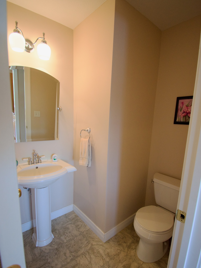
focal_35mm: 17
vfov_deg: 91.0
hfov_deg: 74.7
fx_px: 132
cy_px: 140
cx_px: 98
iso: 800
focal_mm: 10
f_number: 4.5
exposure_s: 1/200
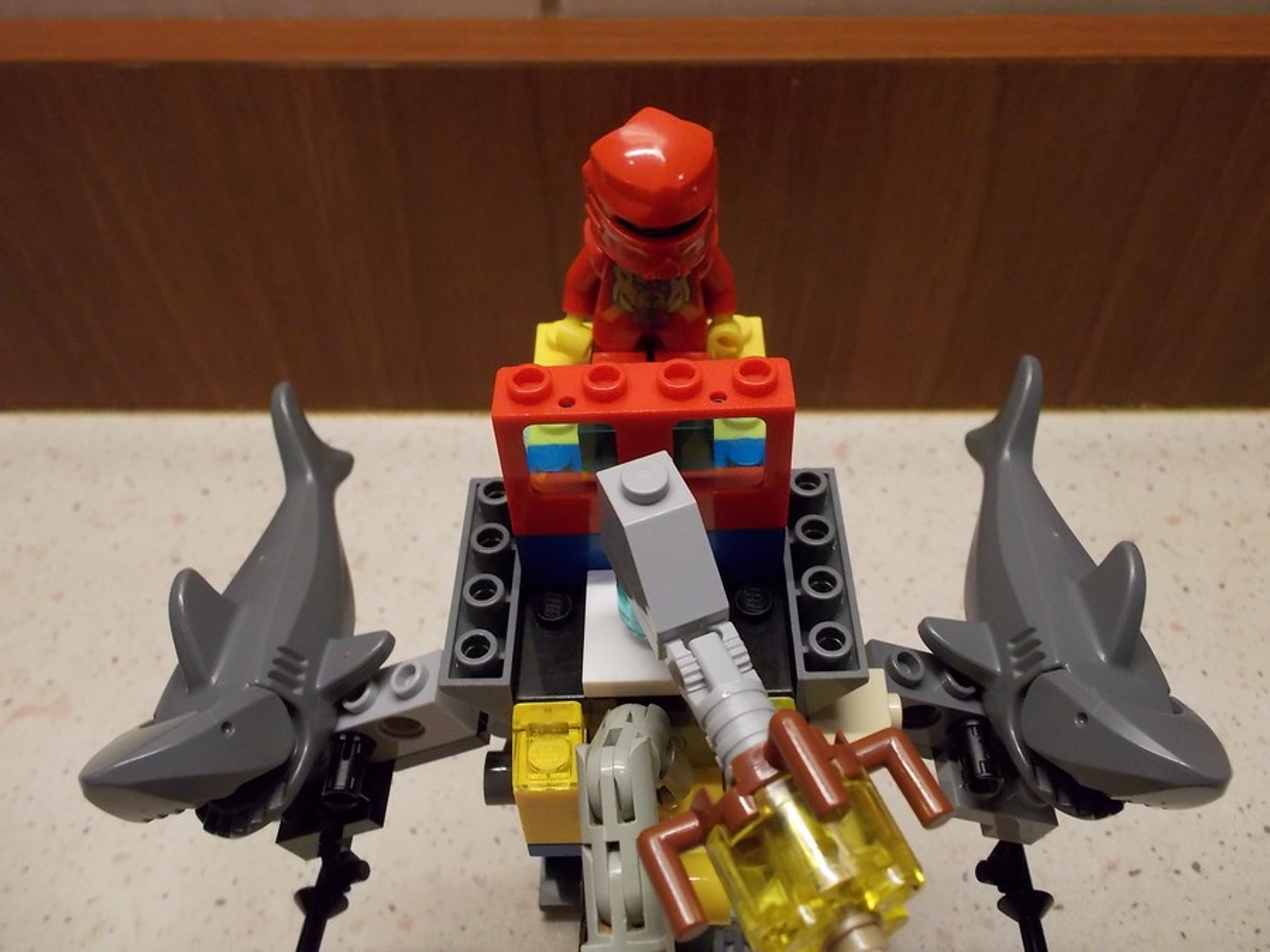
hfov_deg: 61.7
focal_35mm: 29
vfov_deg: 48.2
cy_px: 476
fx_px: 1064
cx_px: 635
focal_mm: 4.1
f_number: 3.3
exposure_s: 1/25
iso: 250
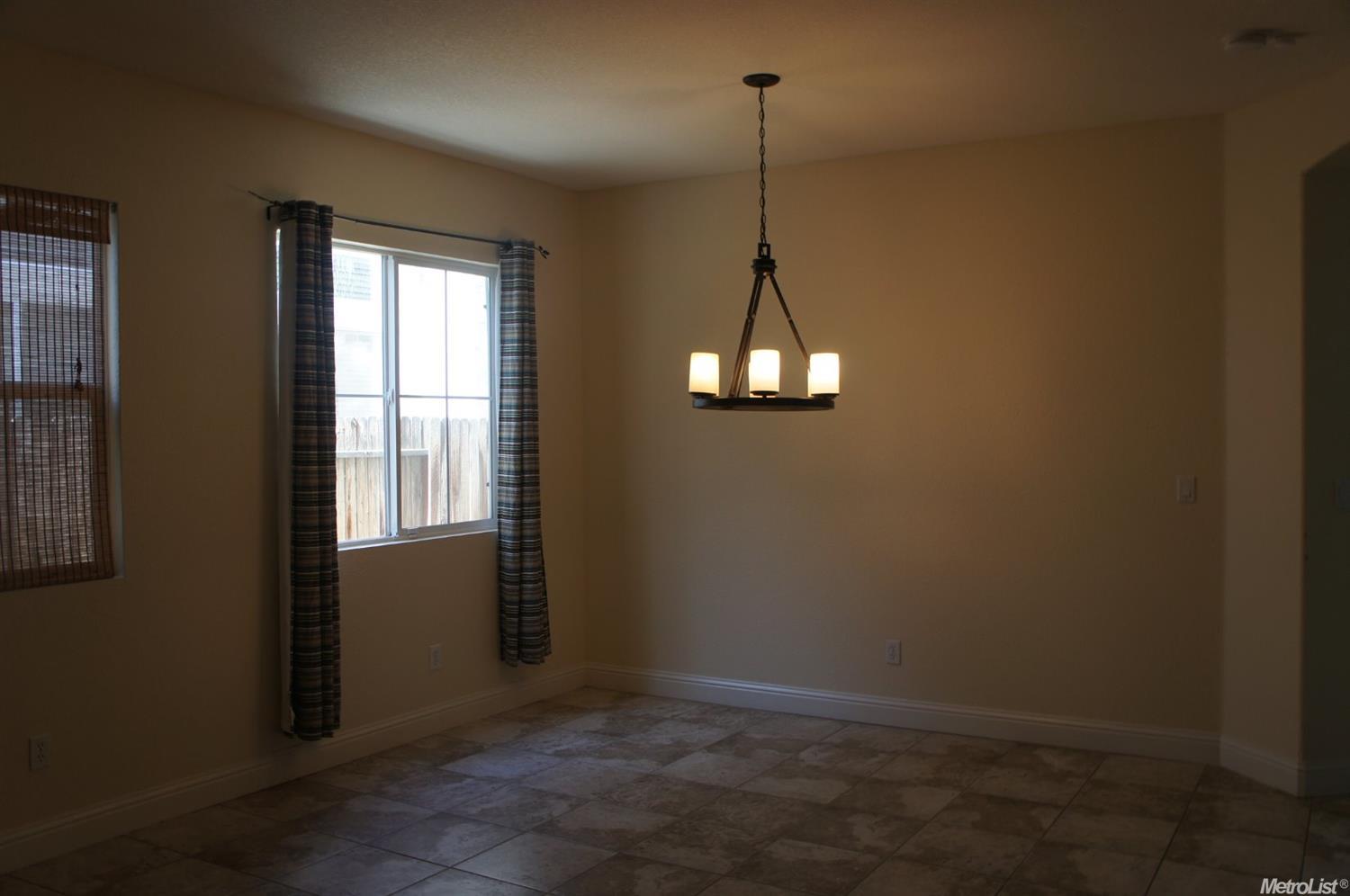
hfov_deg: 62.0
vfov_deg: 43.5
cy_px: 448
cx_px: 675
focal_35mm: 30
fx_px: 1124
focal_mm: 20
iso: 200
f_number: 4.5
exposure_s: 1/50
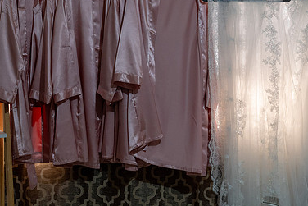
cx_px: 151
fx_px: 462
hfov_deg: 36.9
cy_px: 81
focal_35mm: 54
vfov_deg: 25.0
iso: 1600
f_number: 3.5
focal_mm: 35
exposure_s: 1/125
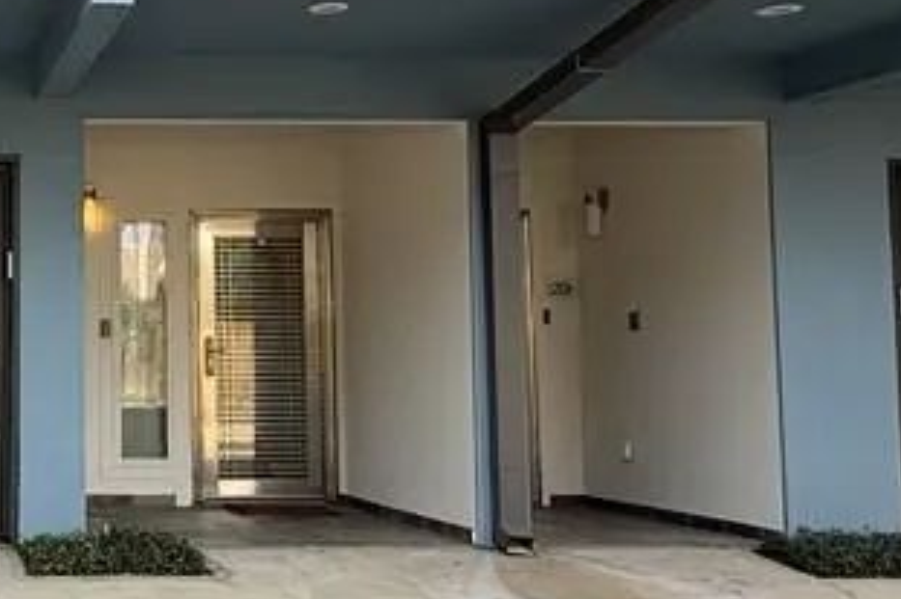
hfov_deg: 35.2
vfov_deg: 28.0
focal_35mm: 48
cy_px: 278
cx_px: -93
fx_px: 1201
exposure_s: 1/293
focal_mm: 2.22
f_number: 2.2
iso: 50
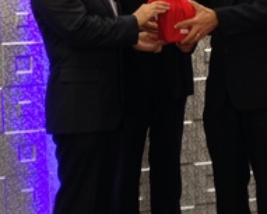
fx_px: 933
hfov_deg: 16.3
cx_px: 138
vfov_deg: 13.0
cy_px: 40
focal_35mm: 118
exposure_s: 1/20
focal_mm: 4.12
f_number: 2.4
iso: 100
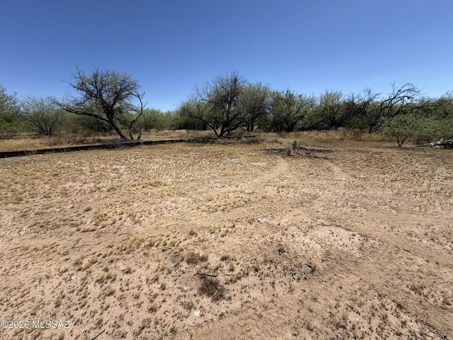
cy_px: 170
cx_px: 226
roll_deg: +0.5
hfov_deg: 102.1
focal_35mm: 14
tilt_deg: -14.5
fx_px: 183
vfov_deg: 85.7
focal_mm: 2.22
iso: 25
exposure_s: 1/1339
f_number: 2.2
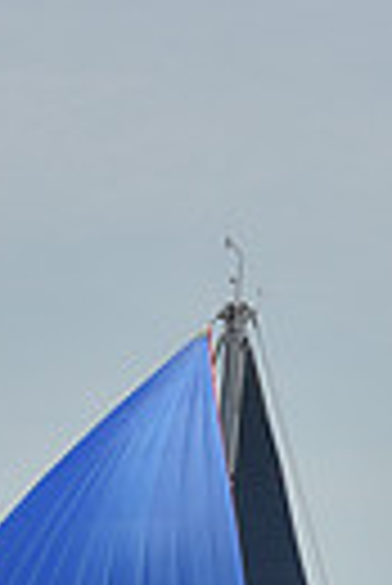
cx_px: 232
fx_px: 6239
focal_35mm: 383
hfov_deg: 3.6
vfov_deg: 5.3
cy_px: 1152
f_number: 7.1
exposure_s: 1/640
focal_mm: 86
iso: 250
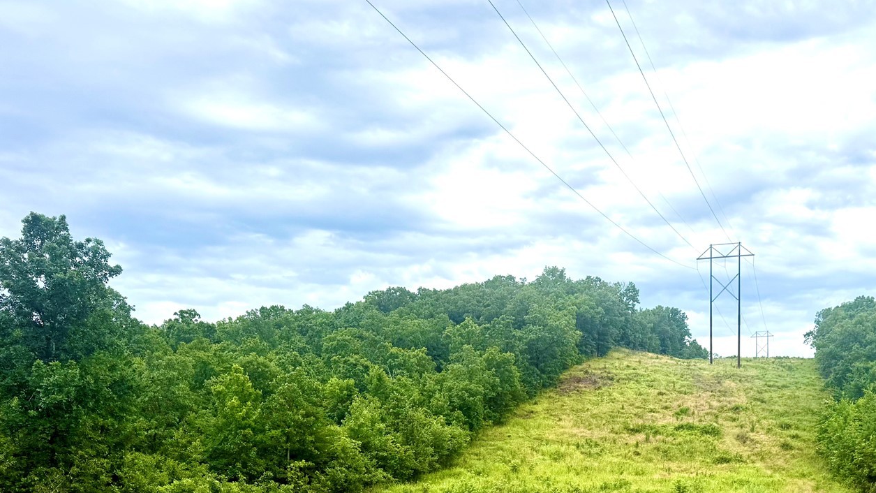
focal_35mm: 40
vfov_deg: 28.1
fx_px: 929
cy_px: 480
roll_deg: +0.9
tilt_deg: -2.9
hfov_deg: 50.1
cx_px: 535
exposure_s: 1/3425
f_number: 1.78
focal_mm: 6.76
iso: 80
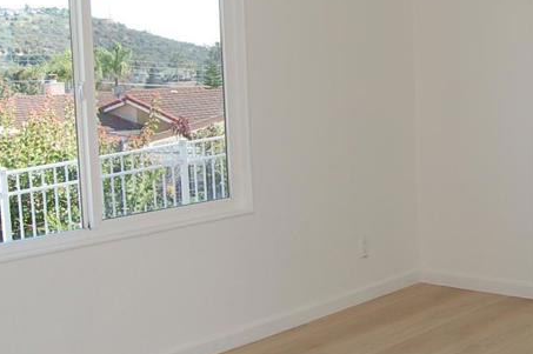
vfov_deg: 22.1
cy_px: 123
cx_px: 498
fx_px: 902
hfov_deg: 31.1
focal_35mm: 61
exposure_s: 1/125
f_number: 5.6
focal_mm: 18
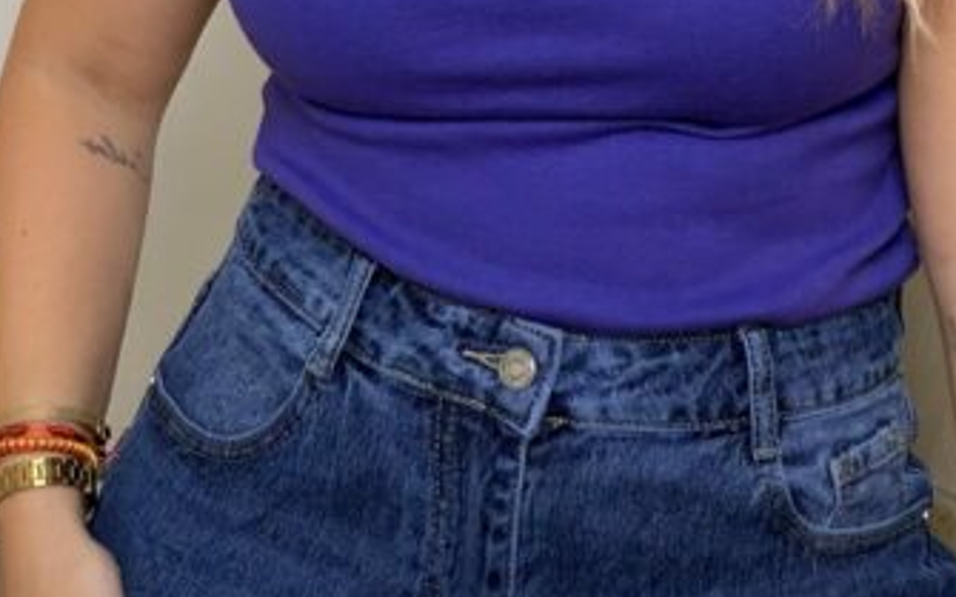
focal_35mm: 76
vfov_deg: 16.3
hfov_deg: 27.1
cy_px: -151
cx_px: 565
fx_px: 1979
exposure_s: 1/60
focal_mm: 2.71
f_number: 1.9
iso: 100
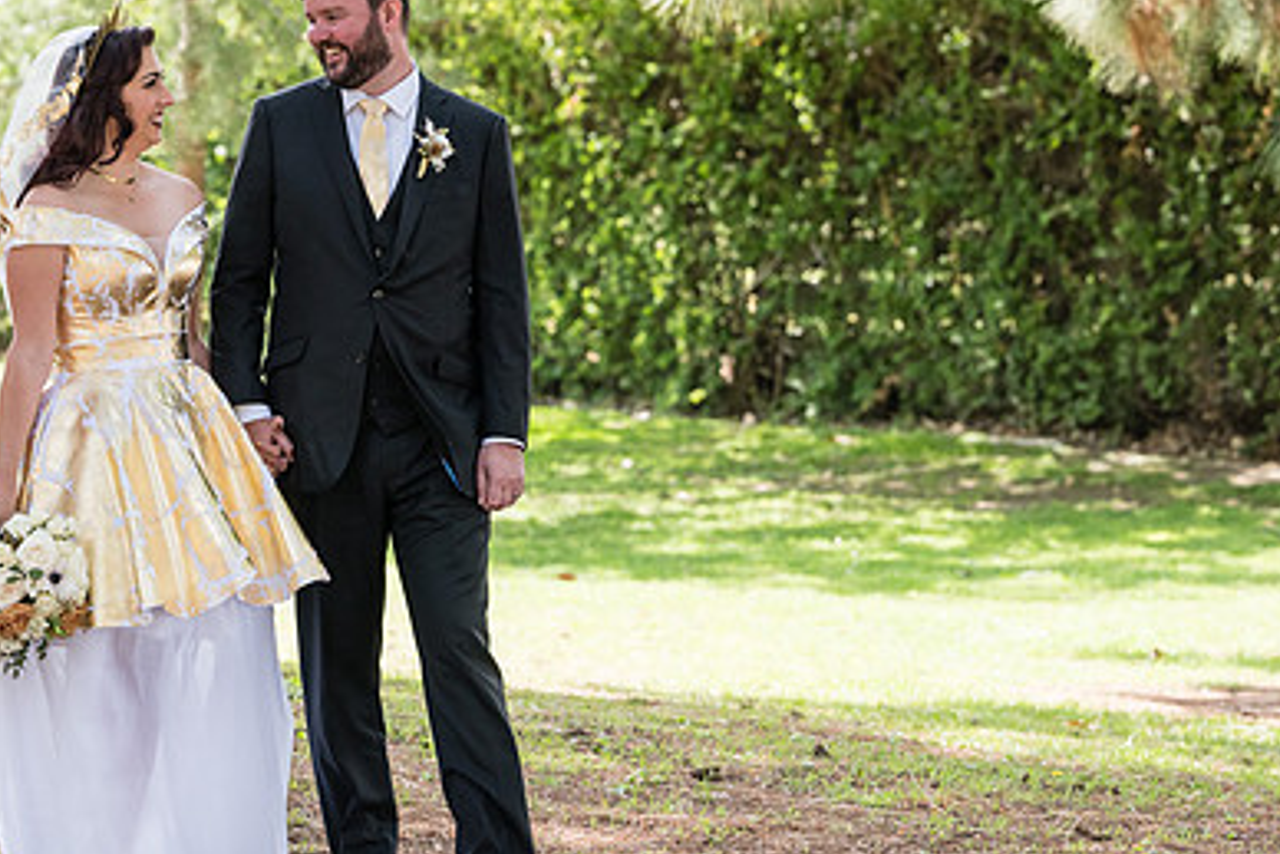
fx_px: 6402
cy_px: 392
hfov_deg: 11.4
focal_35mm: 180
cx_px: 490
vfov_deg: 7.6
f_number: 4.5
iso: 500
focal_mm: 110
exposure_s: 1/800
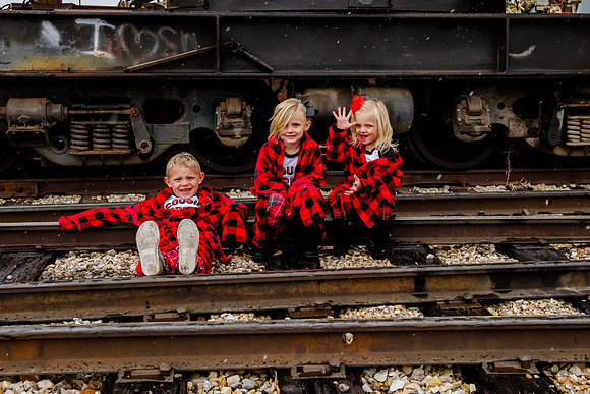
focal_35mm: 53
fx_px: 872
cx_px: 303
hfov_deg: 37.4
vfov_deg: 25.3
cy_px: 128
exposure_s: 1/400
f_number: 7.1
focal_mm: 38
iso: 800
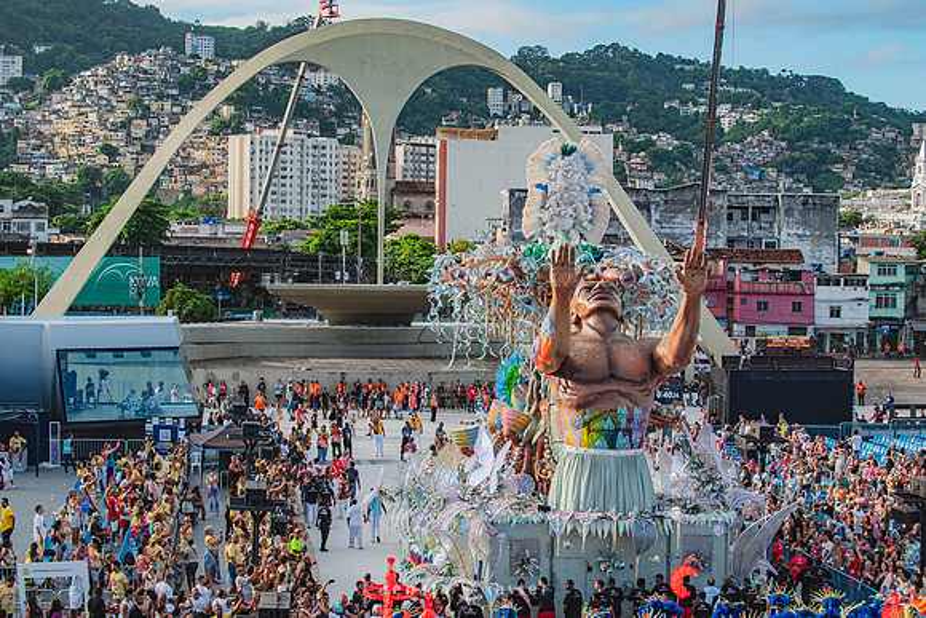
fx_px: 1801
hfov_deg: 28.8
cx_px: 463
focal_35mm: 70
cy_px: 309
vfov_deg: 19.5
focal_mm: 70
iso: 200
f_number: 5.6
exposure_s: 1/800
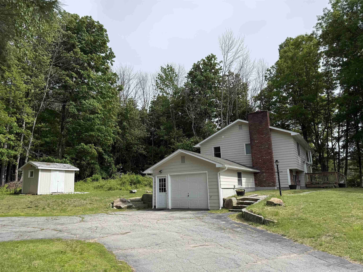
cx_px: 182
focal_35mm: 24
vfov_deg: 56.8
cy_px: 136
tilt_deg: +12.1
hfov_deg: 71.6
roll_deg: +1.5
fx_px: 252
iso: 80
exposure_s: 1/3759
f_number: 1.78
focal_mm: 6.76
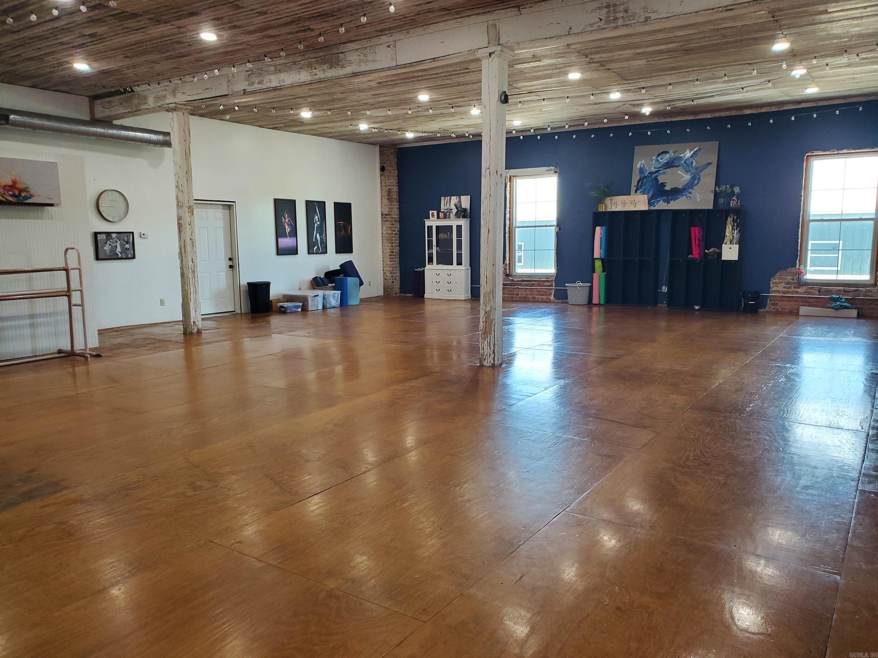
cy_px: 329
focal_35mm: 26
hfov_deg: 67.3
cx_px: 439
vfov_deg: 53.1
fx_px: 659
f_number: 2.4
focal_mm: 4.3
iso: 200
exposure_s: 1/60
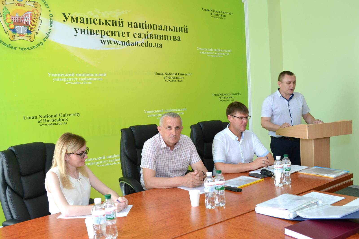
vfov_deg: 48.0
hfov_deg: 67.4
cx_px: 180
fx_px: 269
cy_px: 120
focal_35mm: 27
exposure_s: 1/160
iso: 1100
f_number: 5.6
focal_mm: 18
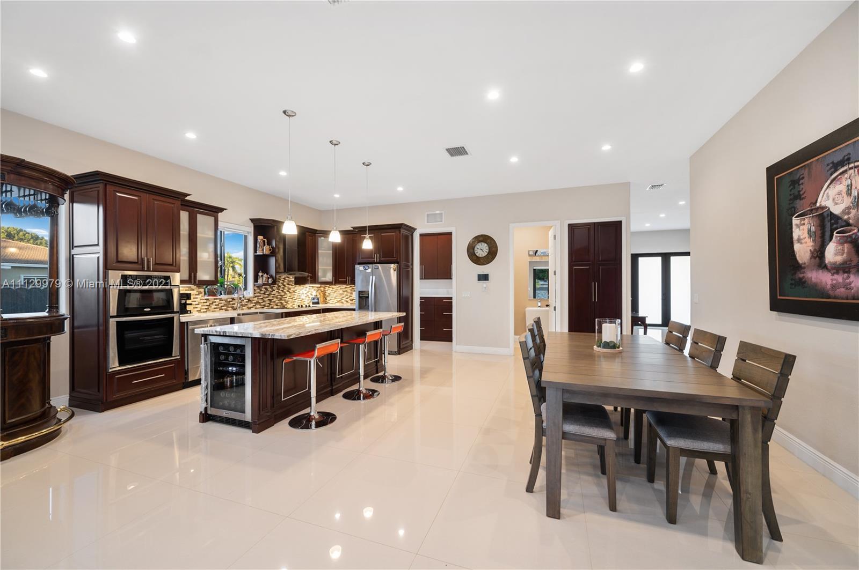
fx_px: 334
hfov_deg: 104.3
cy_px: 285
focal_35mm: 14
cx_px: 430
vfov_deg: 81.1
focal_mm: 14
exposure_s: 1/8
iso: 200
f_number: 5.6
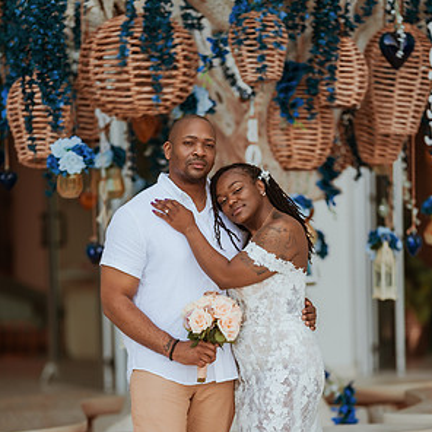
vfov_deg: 10.0
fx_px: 2457
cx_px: 217
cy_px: 323
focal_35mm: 174
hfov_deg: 10.0
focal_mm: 135
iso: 125
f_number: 1.8
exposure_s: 1/400
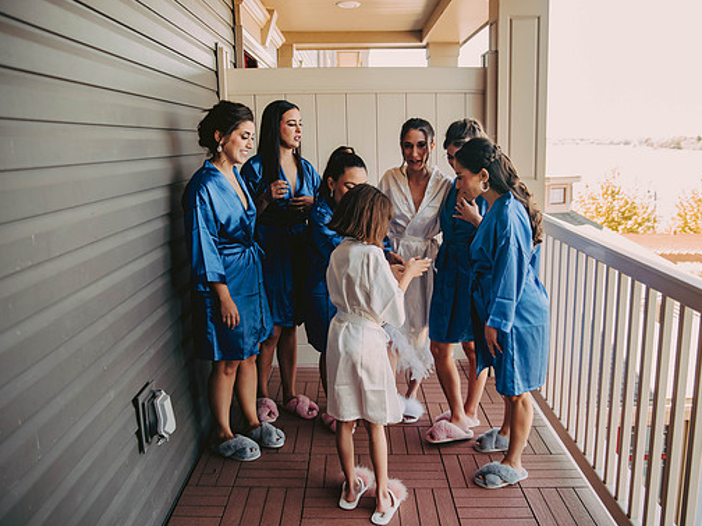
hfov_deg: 58.3
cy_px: 260
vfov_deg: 45.4
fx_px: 629
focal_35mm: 31
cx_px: 377
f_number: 2.8
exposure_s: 1/200
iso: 320
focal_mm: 28
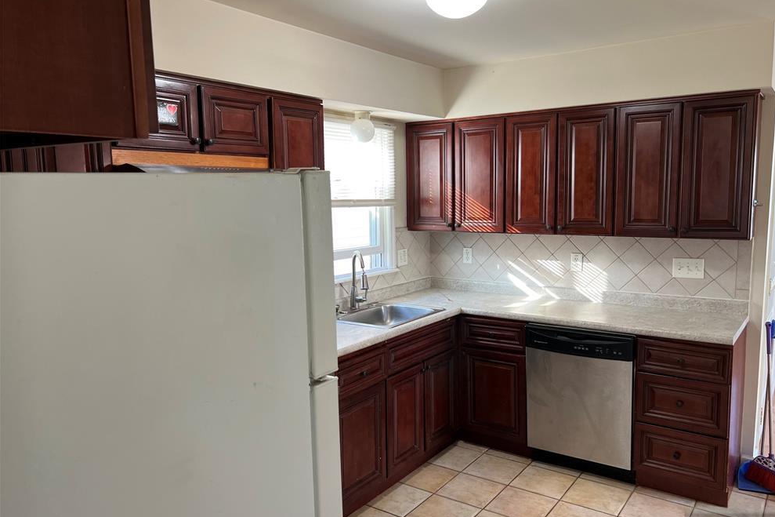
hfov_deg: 65.5
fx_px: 603
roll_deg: +0.7
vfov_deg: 46.4
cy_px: 262
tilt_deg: -7.4
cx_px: 400
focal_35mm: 28
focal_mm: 5.7
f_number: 1.5
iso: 125
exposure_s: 1/120
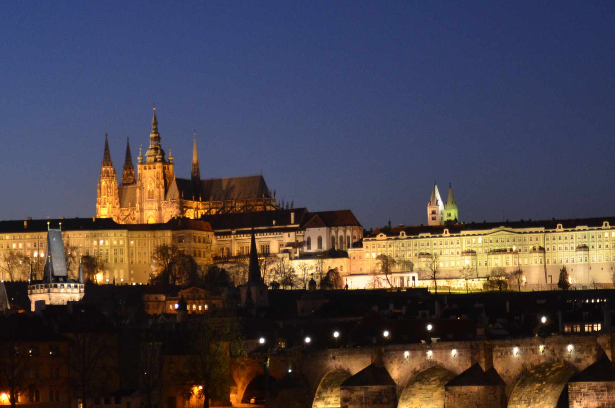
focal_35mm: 124
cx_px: 308
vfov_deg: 11.0
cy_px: 277
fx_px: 2114
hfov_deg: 16.6
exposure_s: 1/1.6
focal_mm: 42
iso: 800
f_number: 4.8
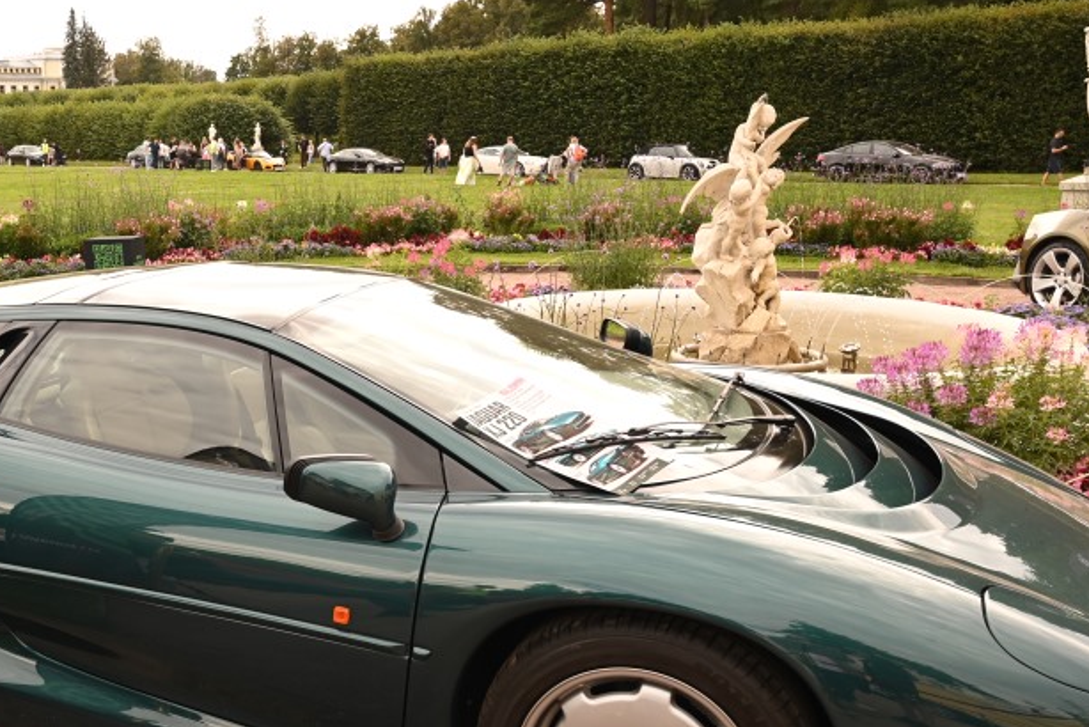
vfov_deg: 31.0
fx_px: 1301
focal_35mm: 43
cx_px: 298
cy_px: 473
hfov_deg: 44.2
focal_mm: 24
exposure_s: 1/250
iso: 250
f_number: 6.3
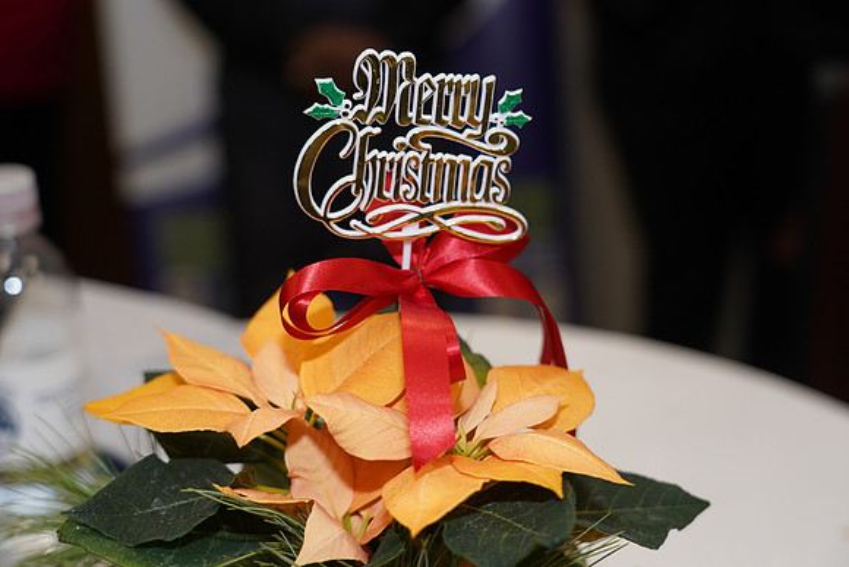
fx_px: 1439
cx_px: 424
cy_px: 284
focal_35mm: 61
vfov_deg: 22.3
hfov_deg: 32.9
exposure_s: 1/200
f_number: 4
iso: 800
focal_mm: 61
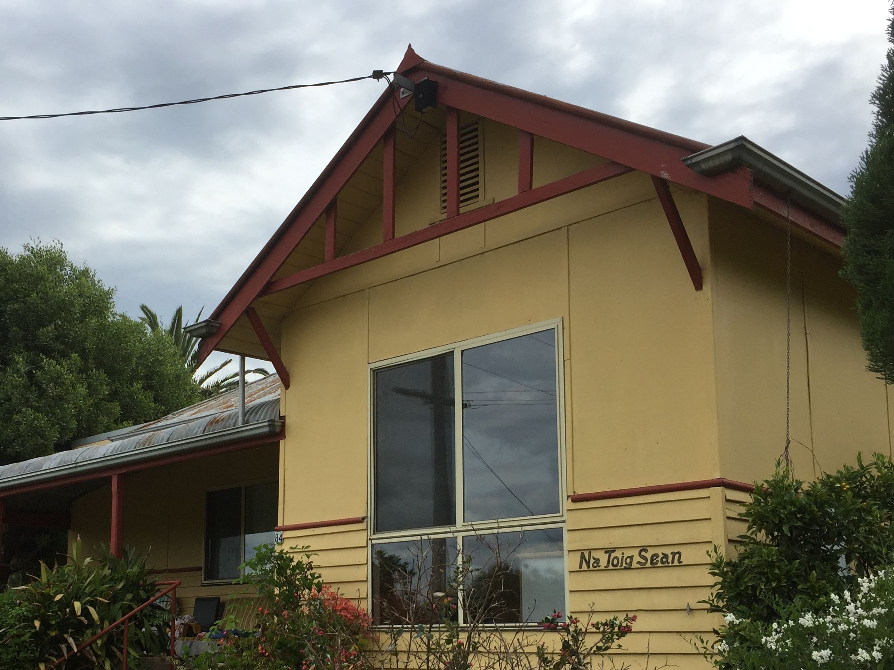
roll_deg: -2.5
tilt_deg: +8.8
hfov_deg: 42.6
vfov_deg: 32.4
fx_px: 1136
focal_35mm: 44
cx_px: 326
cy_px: 475
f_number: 2.2
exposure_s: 1/1980
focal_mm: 4.15
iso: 32
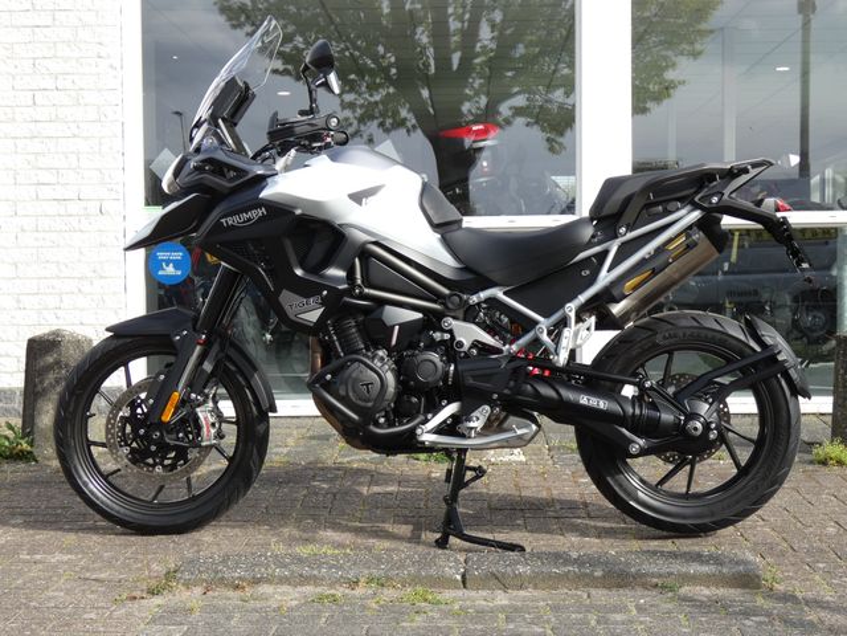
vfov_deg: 25.2
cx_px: 424
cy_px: 318
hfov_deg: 33.2
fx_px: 1419
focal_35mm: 58
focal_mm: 10.4
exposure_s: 1/250
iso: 80
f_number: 4.1
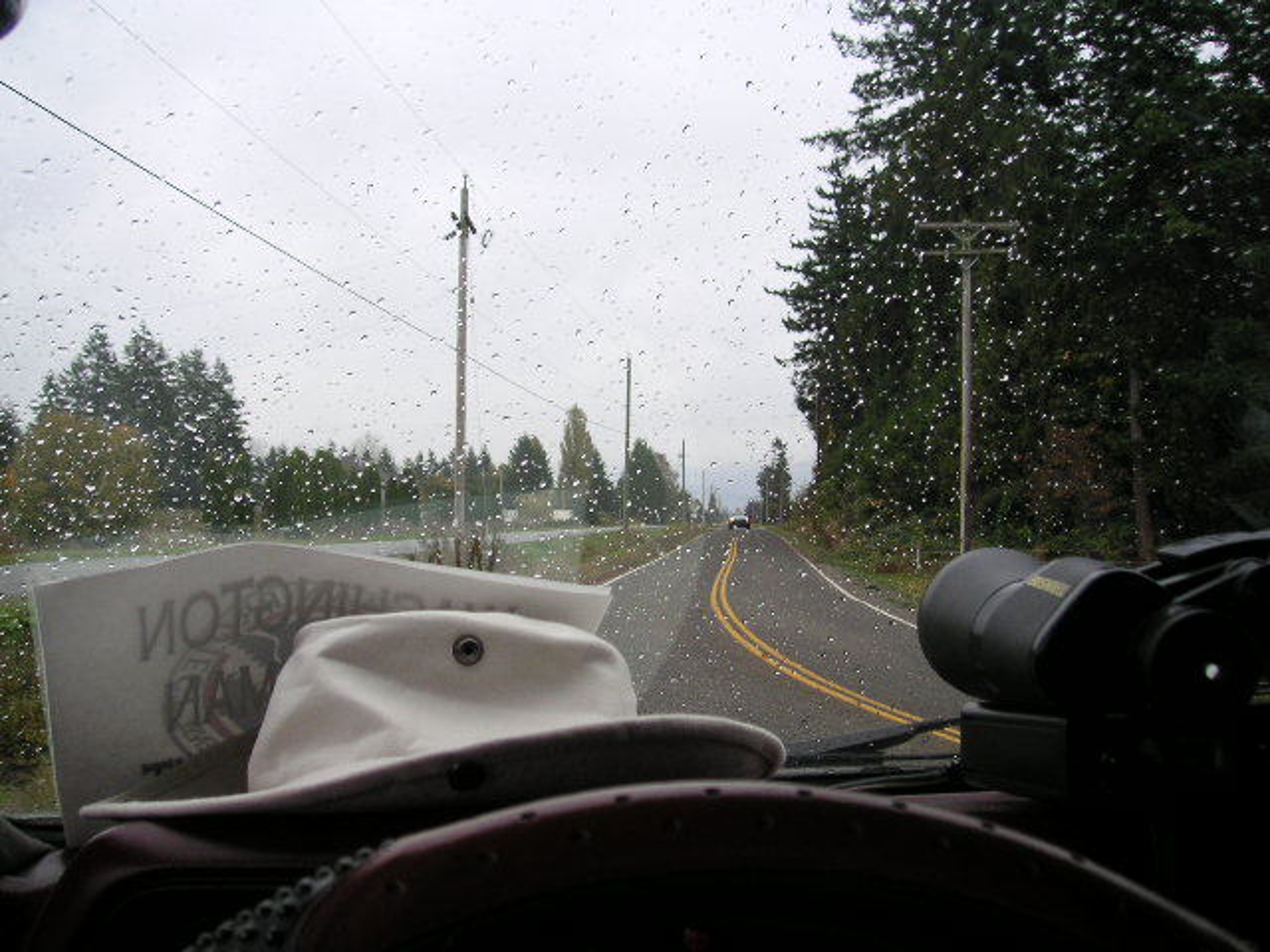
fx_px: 1394
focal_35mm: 38
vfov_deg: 37.7
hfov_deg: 49.0
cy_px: 476
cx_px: 635
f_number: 2.8
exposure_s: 1/45
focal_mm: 6
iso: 50
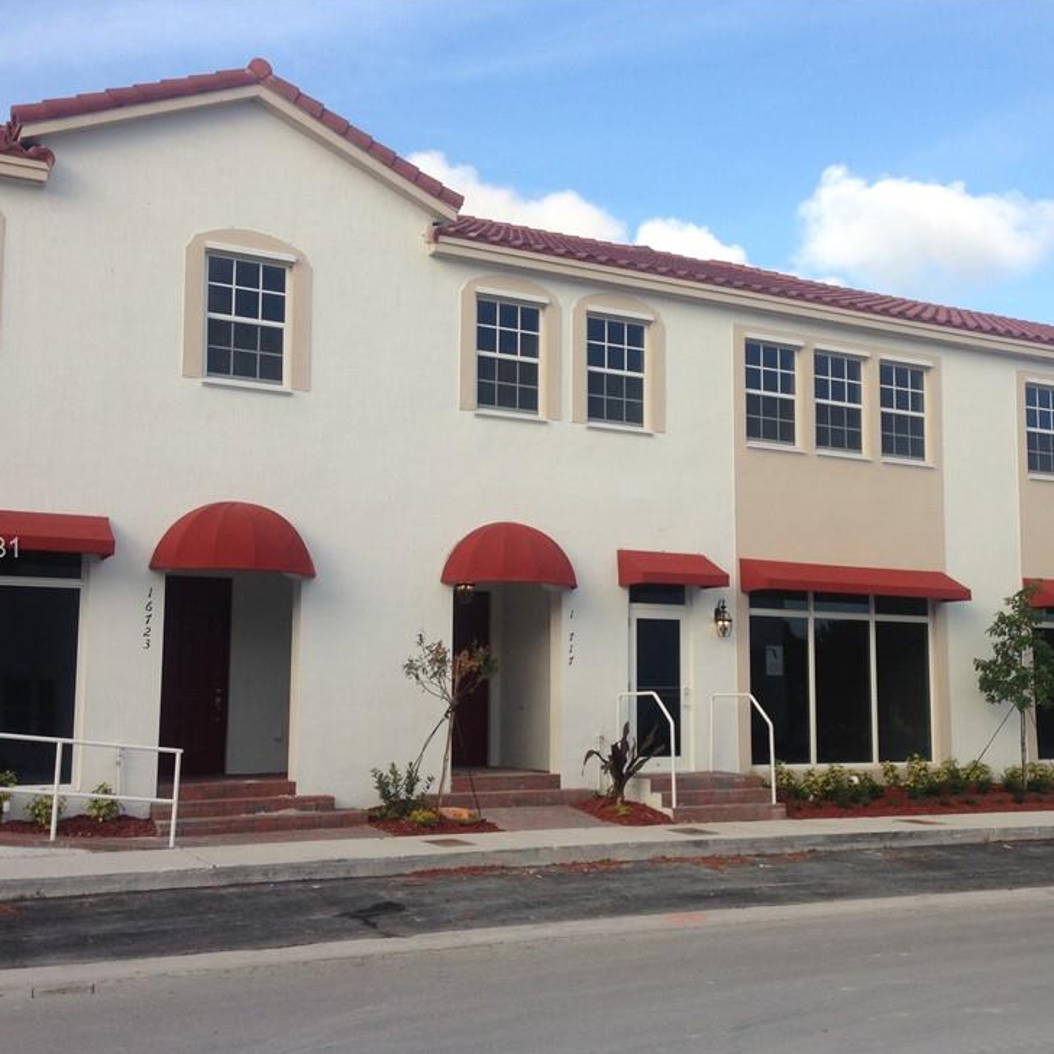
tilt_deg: +7.4
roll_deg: -0.3
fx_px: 1412
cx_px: 614
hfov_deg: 40.8
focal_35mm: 41
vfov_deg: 40.9
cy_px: 550
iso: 50
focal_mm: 4.12
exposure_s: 1/661
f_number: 2.4
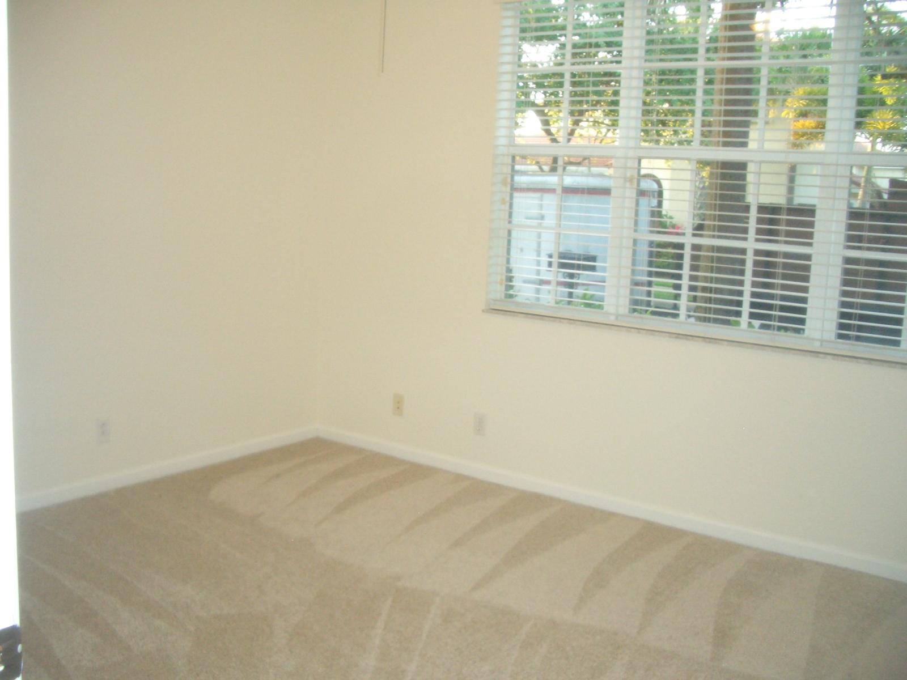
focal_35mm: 35
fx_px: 917
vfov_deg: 40.7
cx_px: 454
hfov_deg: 52.6
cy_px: 340
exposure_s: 1/60
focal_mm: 5.8
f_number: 2.6
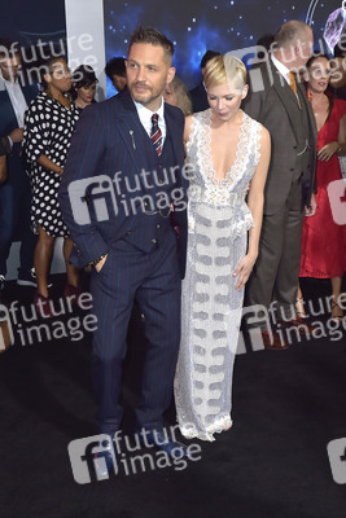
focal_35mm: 35
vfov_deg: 54.4
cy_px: 259
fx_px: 504
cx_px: 173
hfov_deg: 37.9
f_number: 5
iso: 500
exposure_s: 1/250
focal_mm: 35
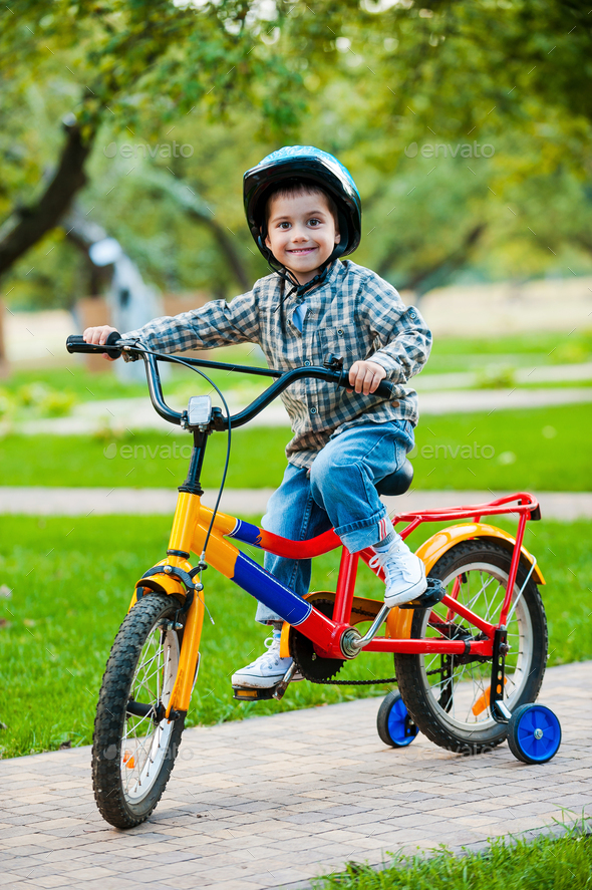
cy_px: 445
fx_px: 2717
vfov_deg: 18.6
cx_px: 296
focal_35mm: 110
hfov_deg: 12.4
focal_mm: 110
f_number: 4
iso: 200
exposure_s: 1/160
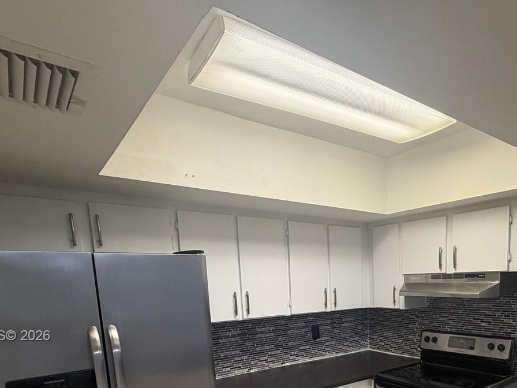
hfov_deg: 68.0
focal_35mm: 25
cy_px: 337
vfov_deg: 49.8
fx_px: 373
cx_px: 332
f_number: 2.2
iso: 125
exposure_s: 1/61
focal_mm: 2.22
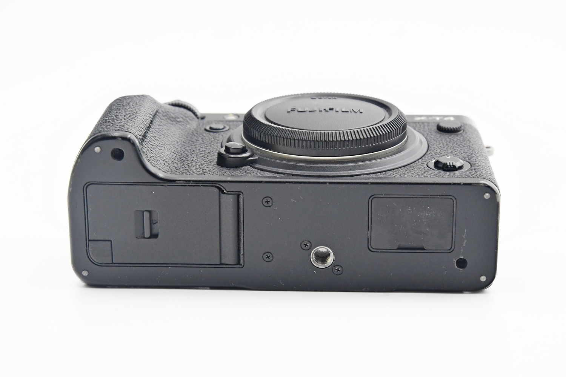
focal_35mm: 90
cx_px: 283
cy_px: 188
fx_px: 1415
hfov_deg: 22.6
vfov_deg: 15.2
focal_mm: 60
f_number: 8
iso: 1600
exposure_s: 1/100
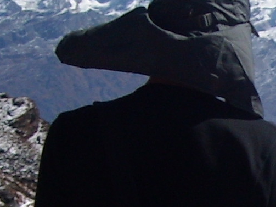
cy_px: 242
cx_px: 533
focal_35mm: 227
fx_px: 1809
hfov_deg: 8.3
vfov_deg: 6.5
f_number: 5.6
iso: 64
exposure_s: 1/478
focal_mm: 5.7
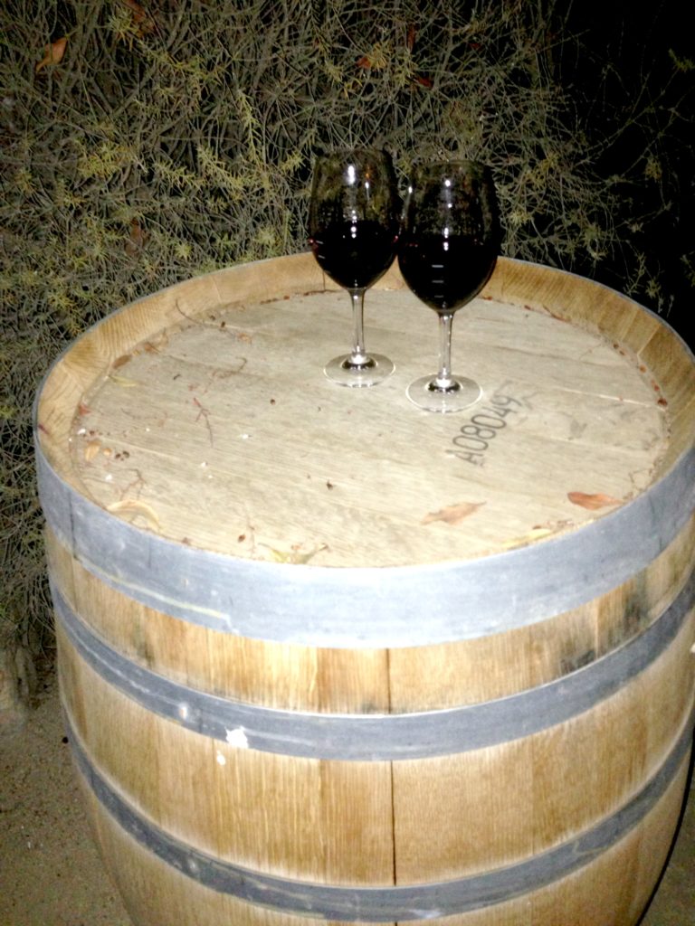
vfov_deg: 55.4
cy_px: 463
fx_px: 883
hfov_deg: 42.9
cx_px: 348
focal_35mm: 33
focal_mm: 4.13
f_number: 2.4
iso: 320
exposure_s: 1/16
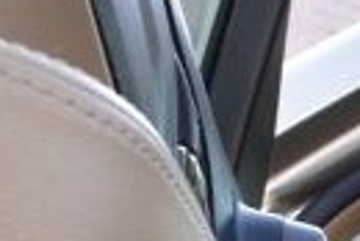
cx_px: 773
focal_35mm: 236
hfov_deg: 8.2
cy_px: 729
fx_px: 2363
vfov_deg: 5.5
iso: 400
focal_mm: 20
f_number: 8
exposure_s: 1/80
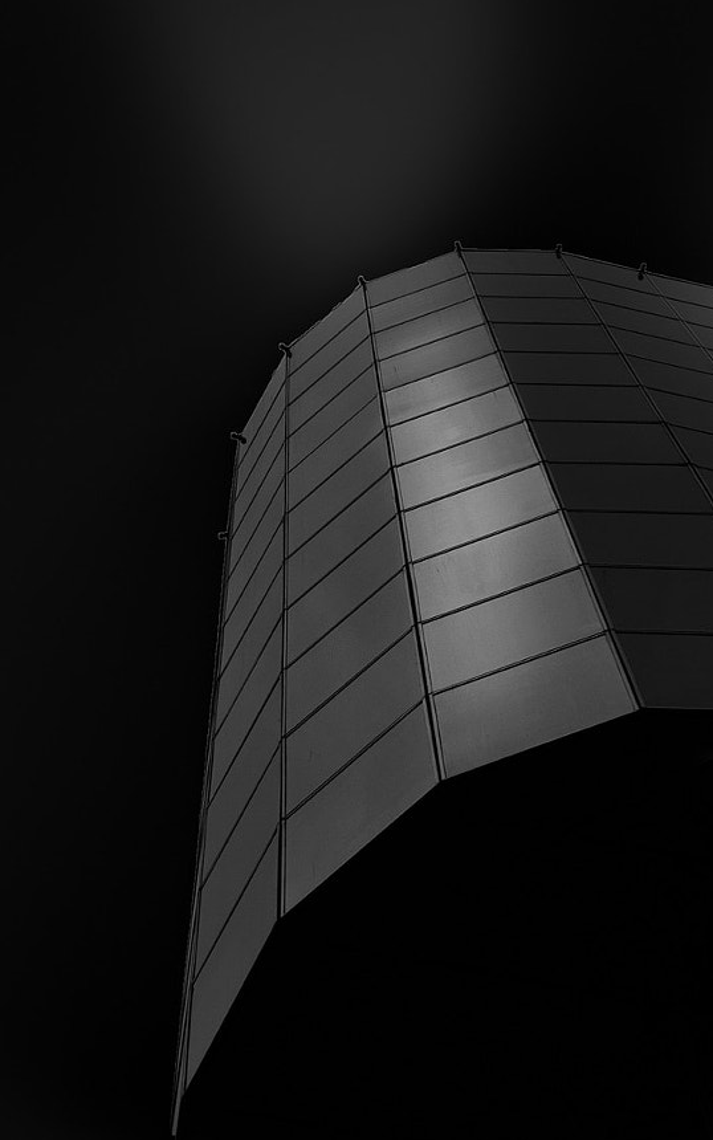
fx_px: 2827
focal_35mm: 91
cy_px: 562
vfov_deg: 22.8
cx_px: 700
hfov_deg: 14.2
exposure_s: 1/250
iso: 250
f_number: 8
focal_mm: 48
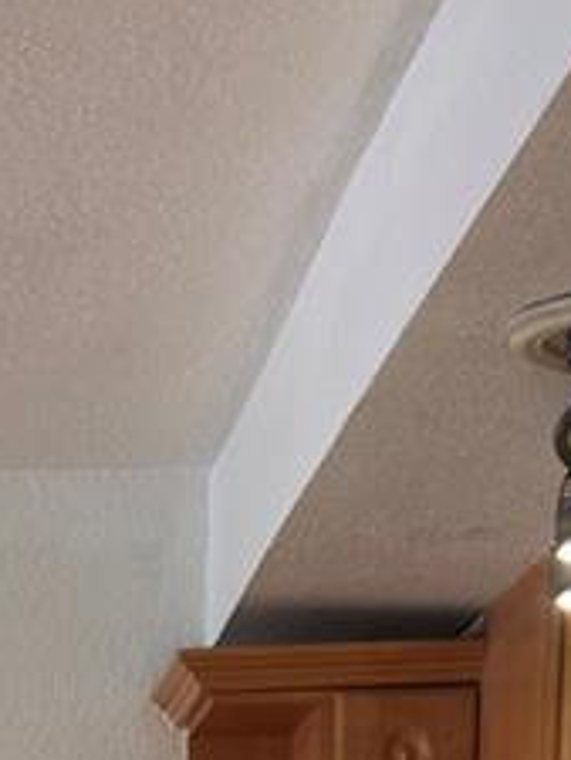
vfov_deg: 12.4
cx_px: -132
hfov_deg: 11.3
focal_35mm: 128
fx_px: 2813
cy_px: 1780
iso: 125
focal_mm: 6.76
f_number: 1.78
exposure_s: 1/60
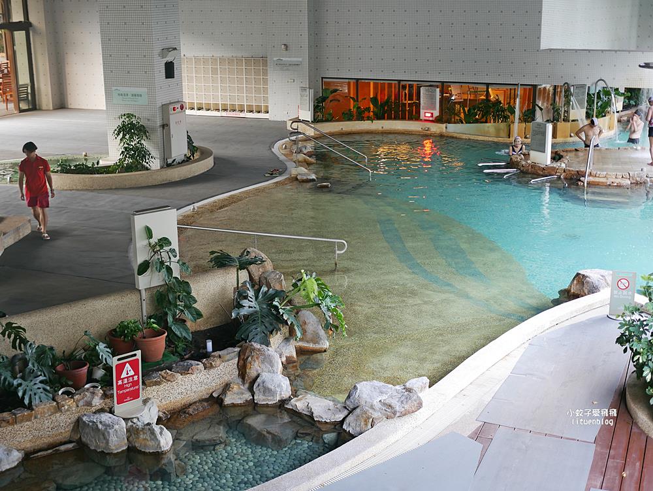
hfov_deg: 38.2
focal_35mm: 50
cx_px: 326
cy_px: 246
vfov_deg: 29.1
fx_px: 944
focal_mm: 25
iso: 320
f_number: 1.8
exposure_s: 1/60
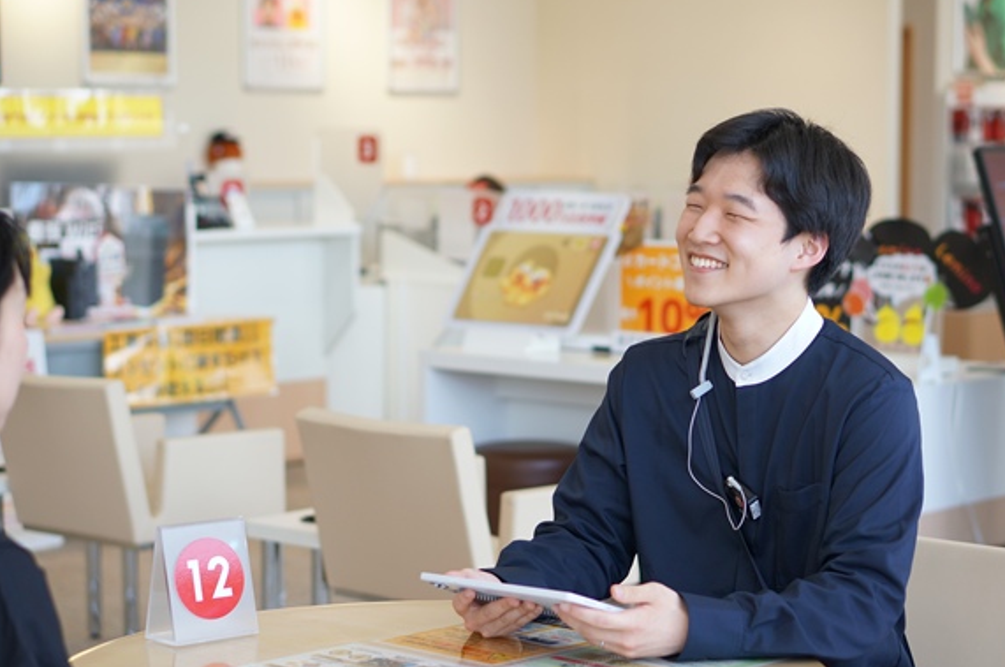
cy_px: 351
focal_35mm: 84
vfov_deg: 16.2
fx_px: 2342
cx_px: 547
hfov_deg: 24.2
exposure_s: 1/160
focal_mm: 50
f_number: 2.2
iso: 160
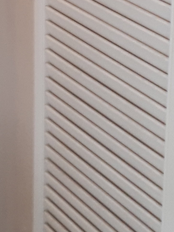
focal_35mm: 129
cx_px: -155
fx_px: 865
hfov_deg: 10.7
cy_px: -107
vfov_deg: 14.4
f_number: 1.9
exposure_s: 1/17
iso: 200
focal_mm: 3.6
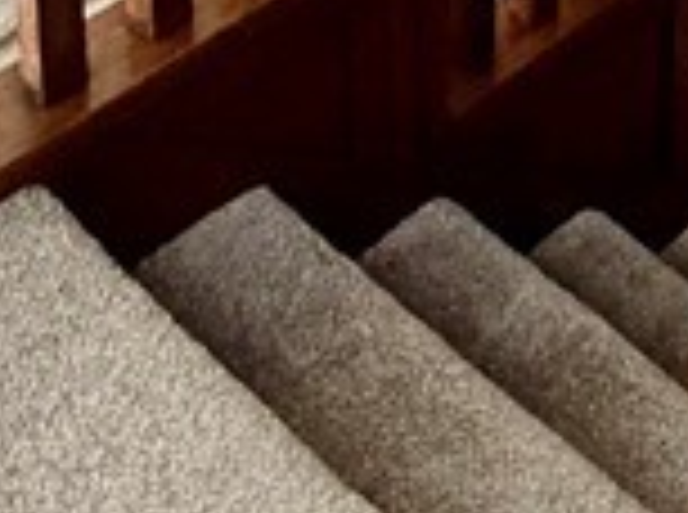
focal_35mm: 94
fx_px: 1864
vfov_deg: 11.3
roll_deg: -4.1
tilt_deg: -13.2
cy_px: -918
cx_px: 1043
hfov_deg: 18.4
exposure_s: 1/60
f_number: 2.2
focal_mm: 2.22
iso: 500
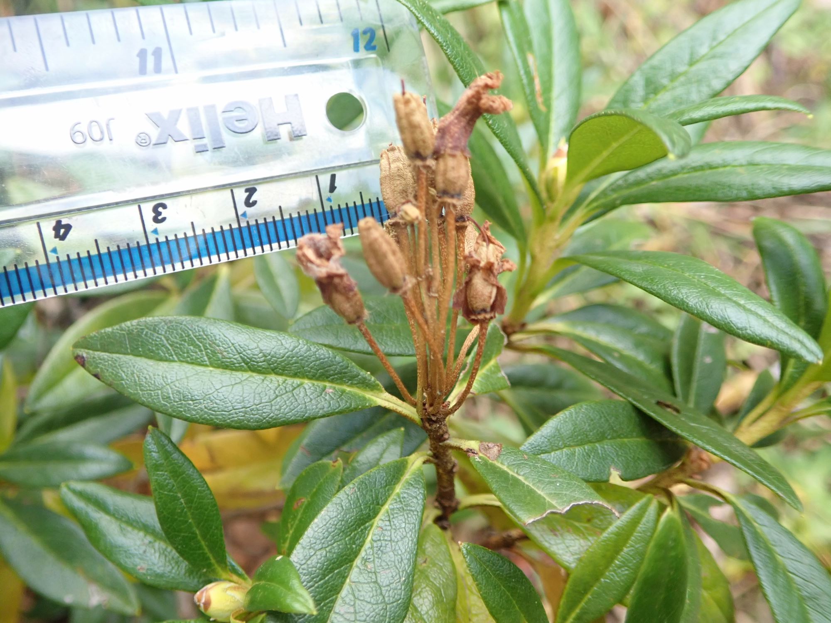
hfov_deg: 60.0
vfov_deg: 46.8
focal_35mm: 30
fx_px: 720
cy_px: 312
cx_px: 416
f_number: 2.3
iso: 250
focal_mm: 5.5
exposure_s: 1/125
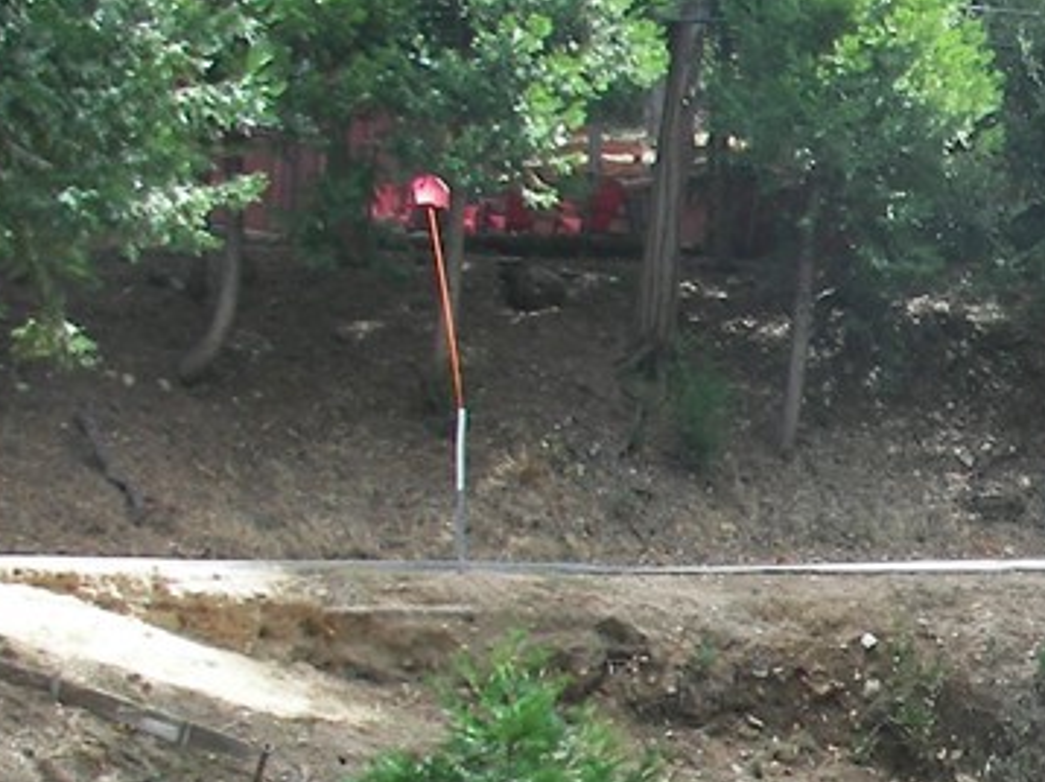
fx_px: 3107
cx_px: 1171
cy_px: 910
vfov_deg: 14.0
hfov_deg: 18.3
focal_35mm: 103
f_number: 2.8
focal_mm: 6
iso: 50
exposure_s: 1/160
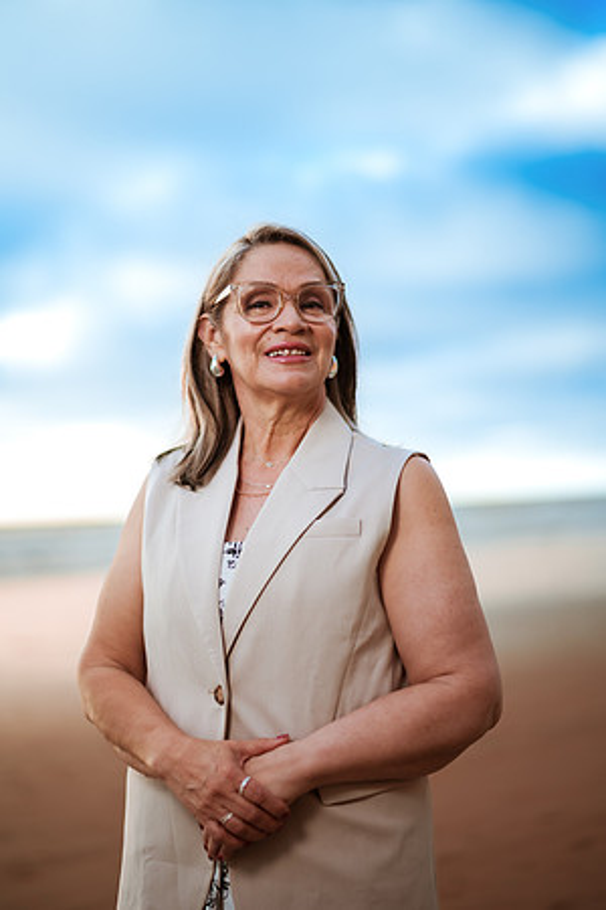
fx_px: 1464
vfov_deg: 34.5
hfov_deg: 23.4
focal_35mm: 58
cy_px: 455
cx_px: 303
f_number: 1.4
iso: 50
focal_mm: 58
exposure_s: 1/1250
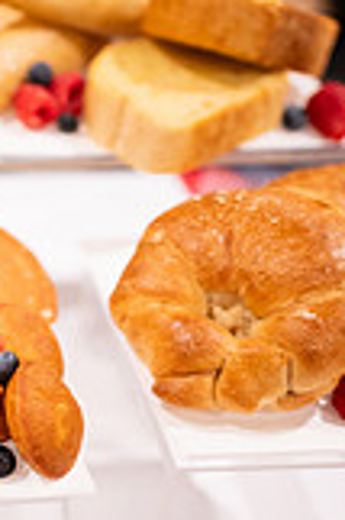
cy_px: 384
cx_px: -106
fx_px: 965
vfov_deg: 29.7
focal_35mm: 67
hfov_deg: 18.8
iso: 1250
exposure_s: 1/200
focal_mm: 24
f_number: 1.8
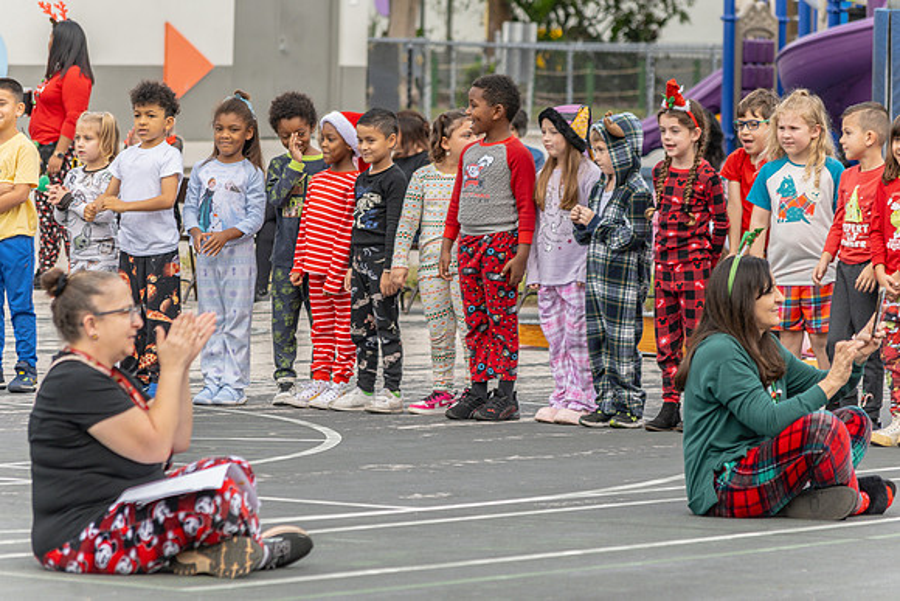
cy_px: 300
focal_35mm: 150
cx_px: 450
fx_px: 3751
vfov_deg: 9.2
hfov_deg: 13.7
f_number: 5.6
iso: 200
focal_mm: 100
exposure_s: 1/250
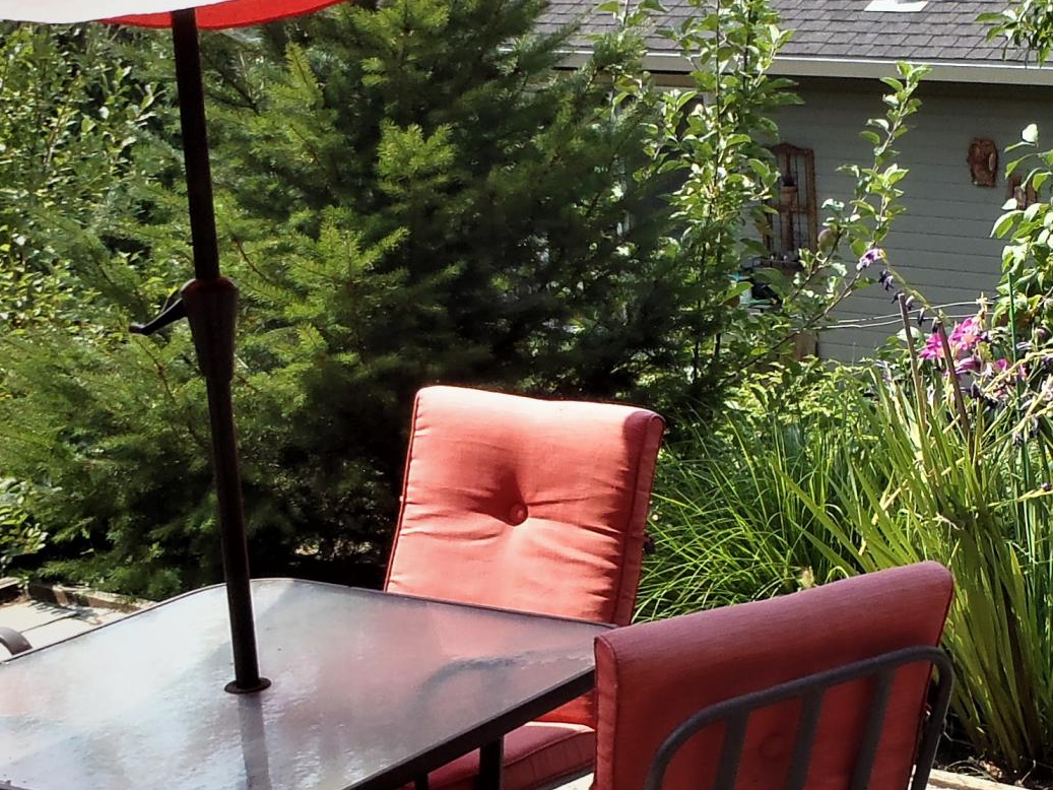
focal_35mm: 81
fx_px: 2464
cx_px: 1037
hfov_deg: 23.2
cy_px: 333
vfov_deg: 18.2
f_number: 3.9
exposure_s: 1/250
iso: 80
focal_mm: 5
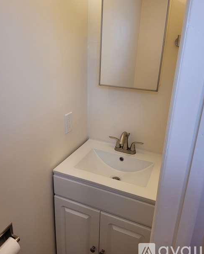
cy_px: 120
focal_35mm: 28
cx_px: 101
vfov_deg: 62.1
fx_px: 211
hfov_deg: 51.6
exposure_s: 1/120
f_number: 1.8
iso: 100
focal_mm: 5.4
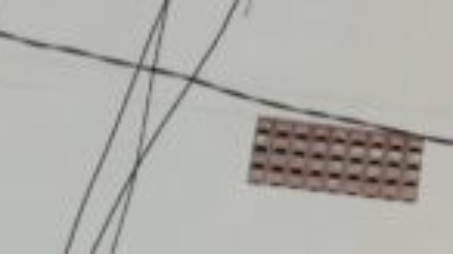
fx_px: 2654
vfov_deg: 5.3
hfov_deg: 8.7
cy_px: -396
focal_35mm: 221
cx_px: 1148
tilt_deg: +35.7
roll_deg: +3.1
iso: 32
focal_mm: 4.15
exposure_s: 1/100
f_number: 2.2
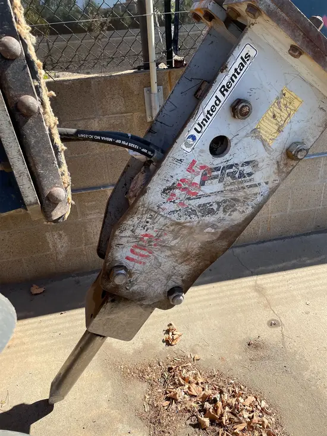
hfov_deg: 53.1
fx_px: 327
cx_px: 164
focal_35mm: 26
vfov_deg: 67.3
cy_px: 218
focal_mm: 4.2
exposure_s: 1/1916
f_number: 1.6
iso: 50
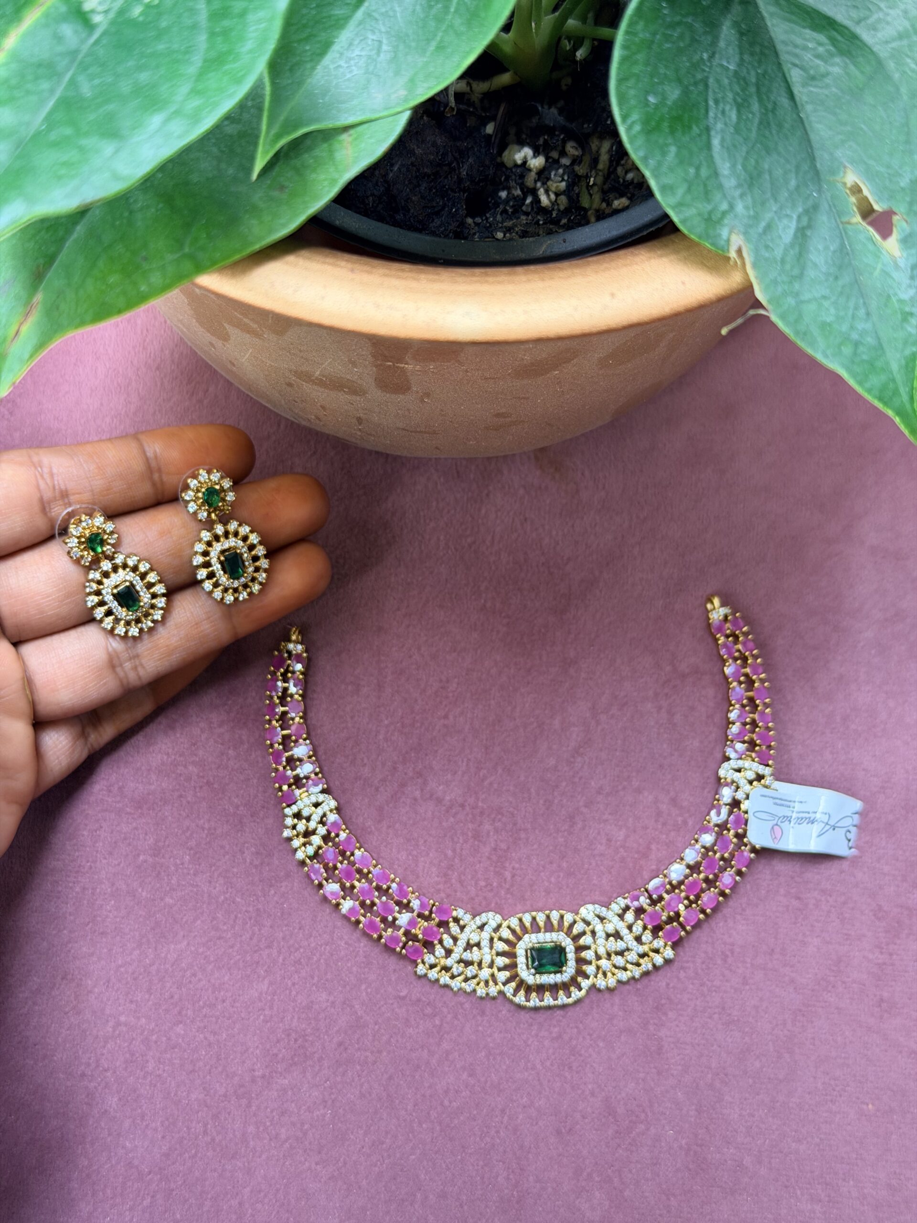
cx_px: 458
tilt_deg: -78.0
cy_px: 612
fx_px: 1695
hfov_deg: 30.3
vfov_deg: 39.7
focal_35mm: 48
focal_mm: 6.76
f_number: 1.78
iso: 100
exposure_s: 1/60
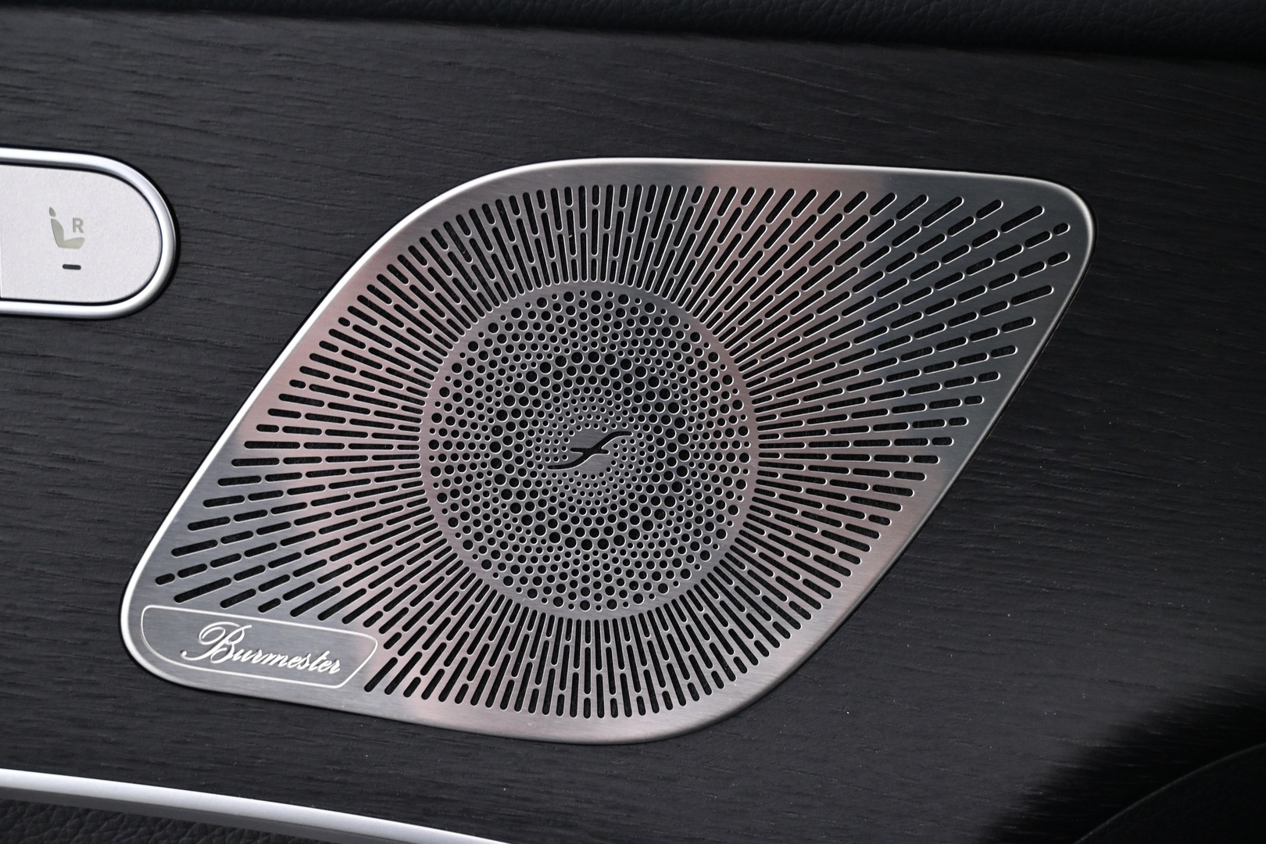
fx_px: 1108
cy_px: 422
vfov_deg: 41.7
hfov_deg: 59.5
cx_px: 633
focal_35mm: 32
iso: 1600
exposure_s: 1/20
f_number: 4
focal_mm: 21
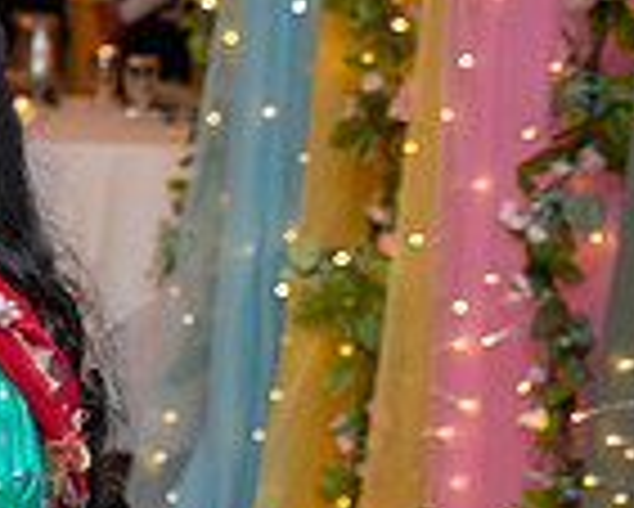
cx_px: -548
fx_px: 2385
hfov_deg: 13.4
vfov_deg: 12.1
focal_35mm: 127
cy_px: 345
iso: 800
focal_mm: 30
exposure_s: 1/160
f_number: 2.8
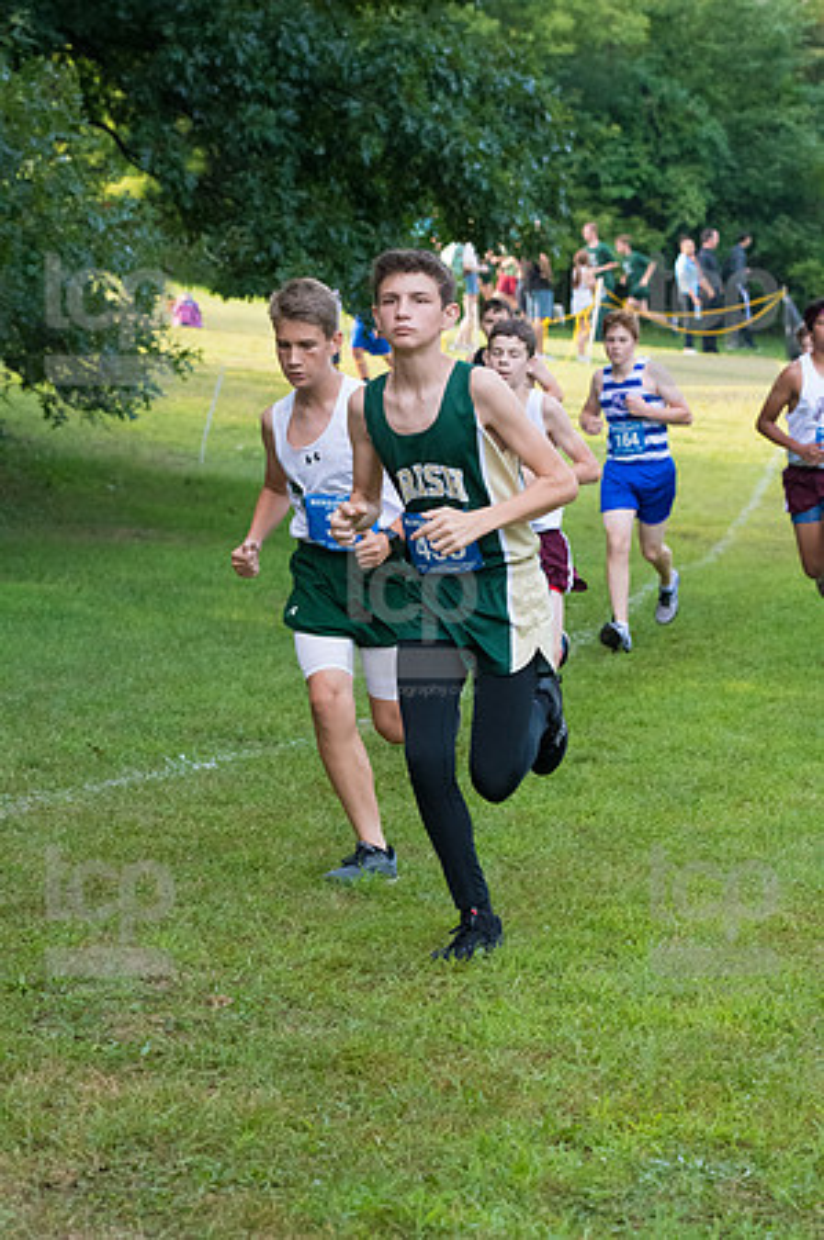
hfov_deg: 11.1
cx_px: 412
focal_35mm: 123
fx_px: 4232
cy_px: 620
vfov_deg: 16.7
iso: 3200
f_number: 5
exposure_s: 1/1600
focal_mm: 82
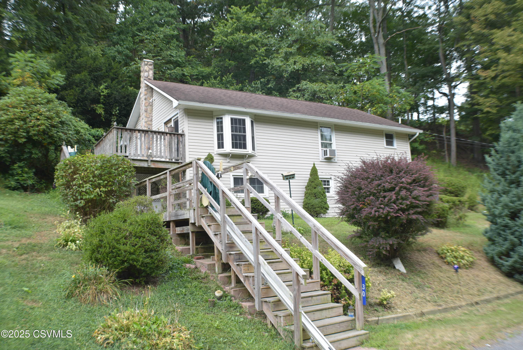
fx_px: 567
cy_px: 175
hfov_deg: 49.5
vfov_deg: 34.3
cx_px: 262
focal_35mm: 39
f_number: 6.3
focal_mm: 26
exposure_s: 1/40
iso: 110
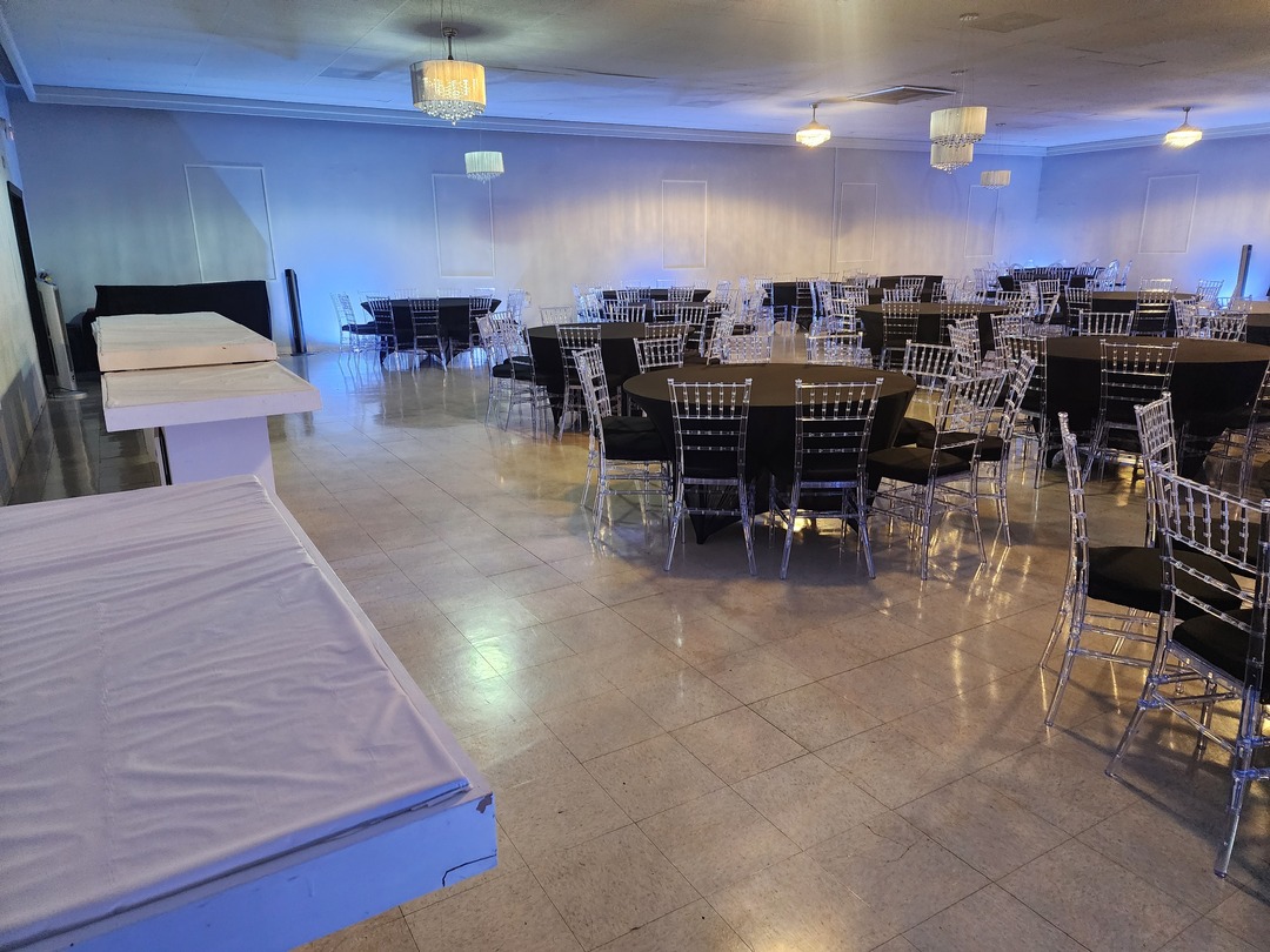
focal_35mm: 23
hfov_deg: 73.9
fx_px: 844
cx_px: 635
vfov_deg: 58.9
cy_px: 476
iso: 800
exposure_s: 1/120
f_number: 1.8
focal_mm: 6.4
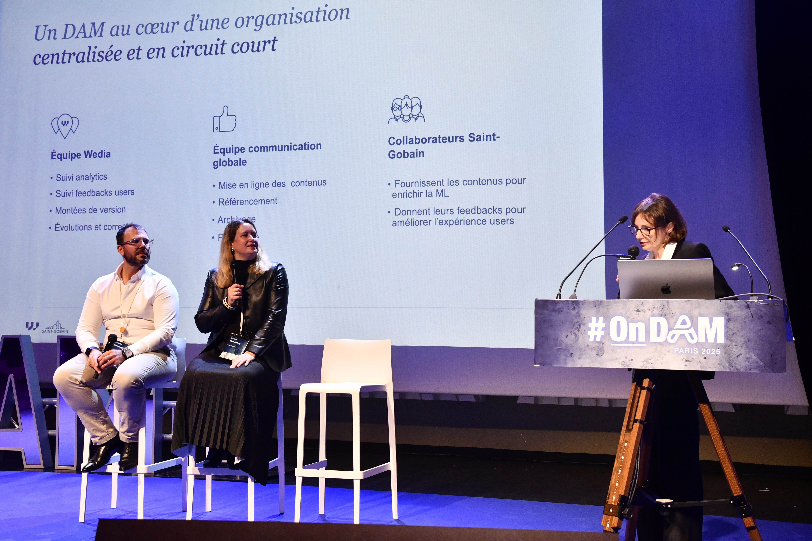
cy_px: 270
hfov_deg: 41.1
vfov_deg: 28.1
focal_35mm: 48
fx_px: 1083
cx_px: 406
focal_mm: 32
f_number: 5.6
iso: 1600
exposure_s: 1/80
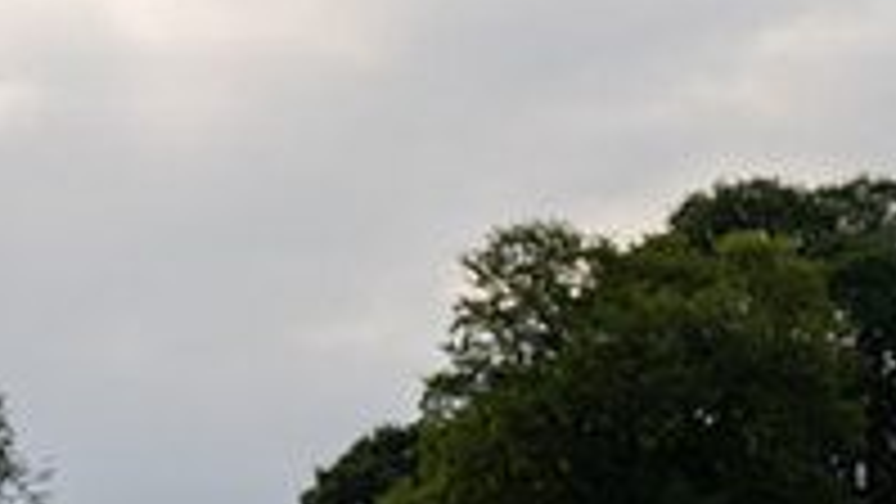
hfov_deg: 5.8
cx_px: 224
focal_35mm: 374
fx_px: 8887
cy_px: 734
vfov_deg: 3.2
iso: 200
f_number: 4
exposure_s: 1/1000
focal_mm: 105
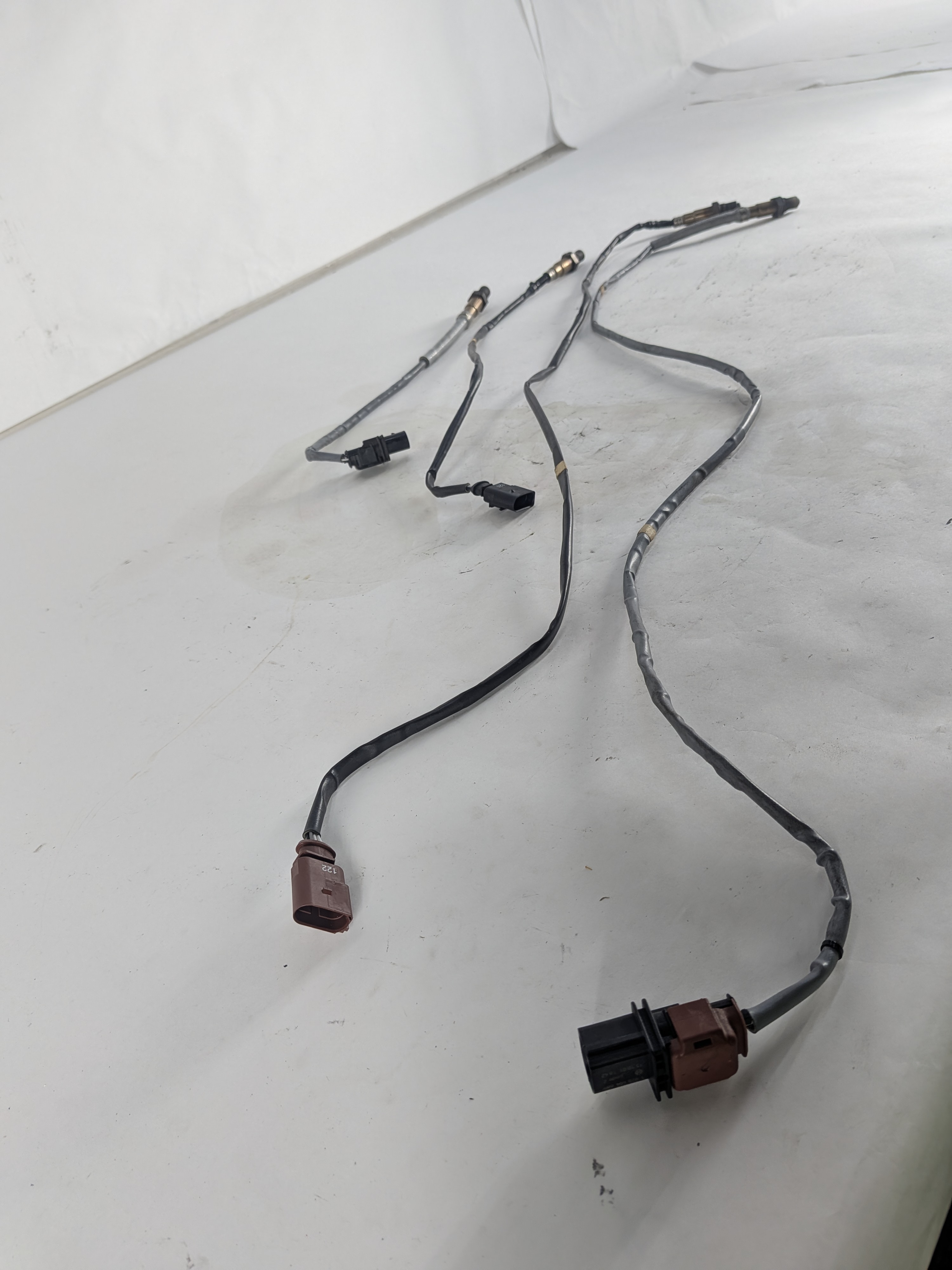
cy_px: 635
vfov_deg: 71.6
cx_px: 476
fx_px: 880
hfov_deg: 56.8
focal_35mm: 24
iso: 43
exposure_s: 1/301
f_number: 1.7
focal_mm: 4.53
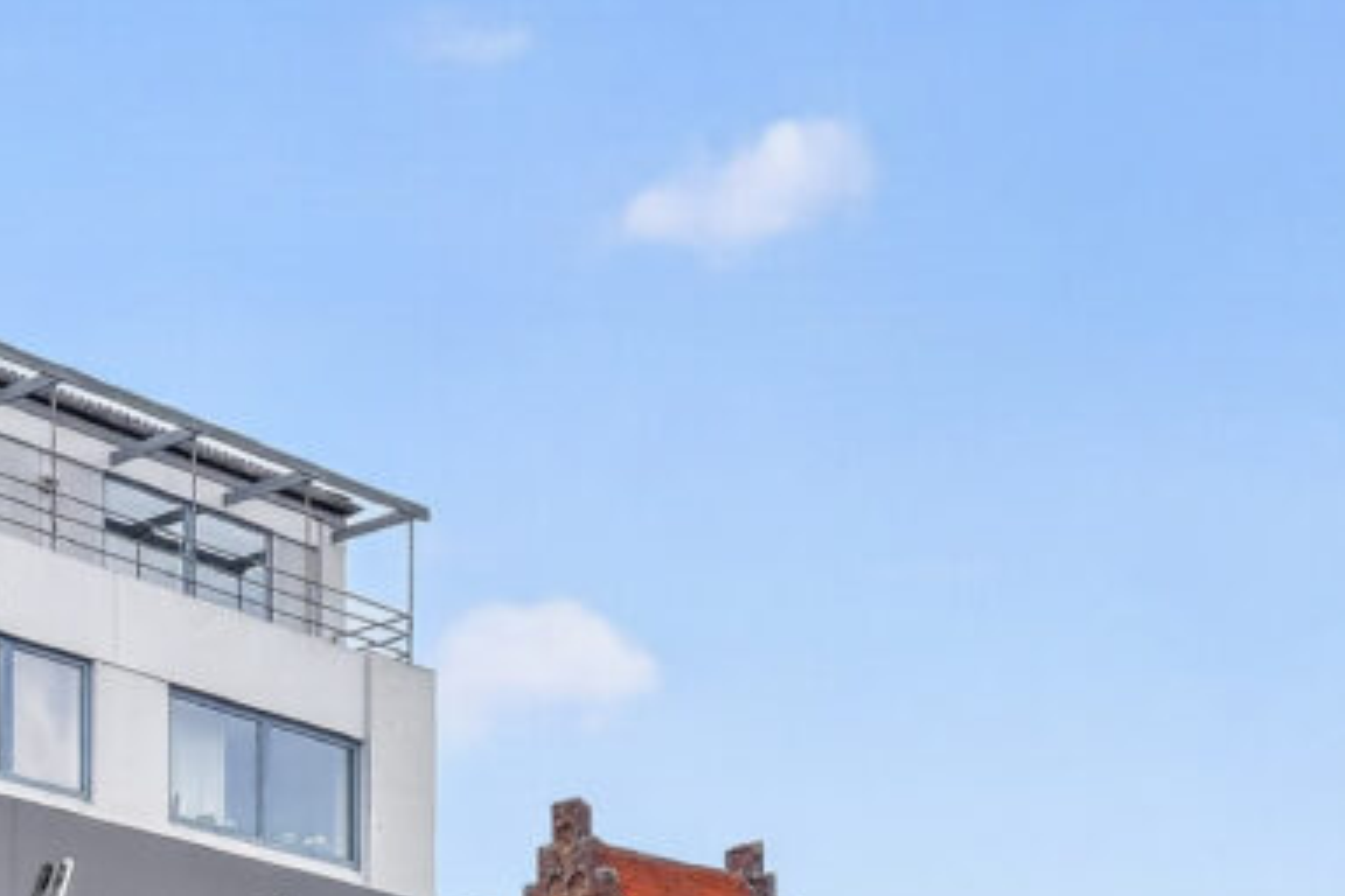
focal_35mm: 88
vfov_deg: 14.0
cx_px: 441
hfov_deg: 23.0
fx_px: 3288
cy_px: 1533
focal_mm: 22
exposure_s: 1/80
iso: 400
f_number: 8
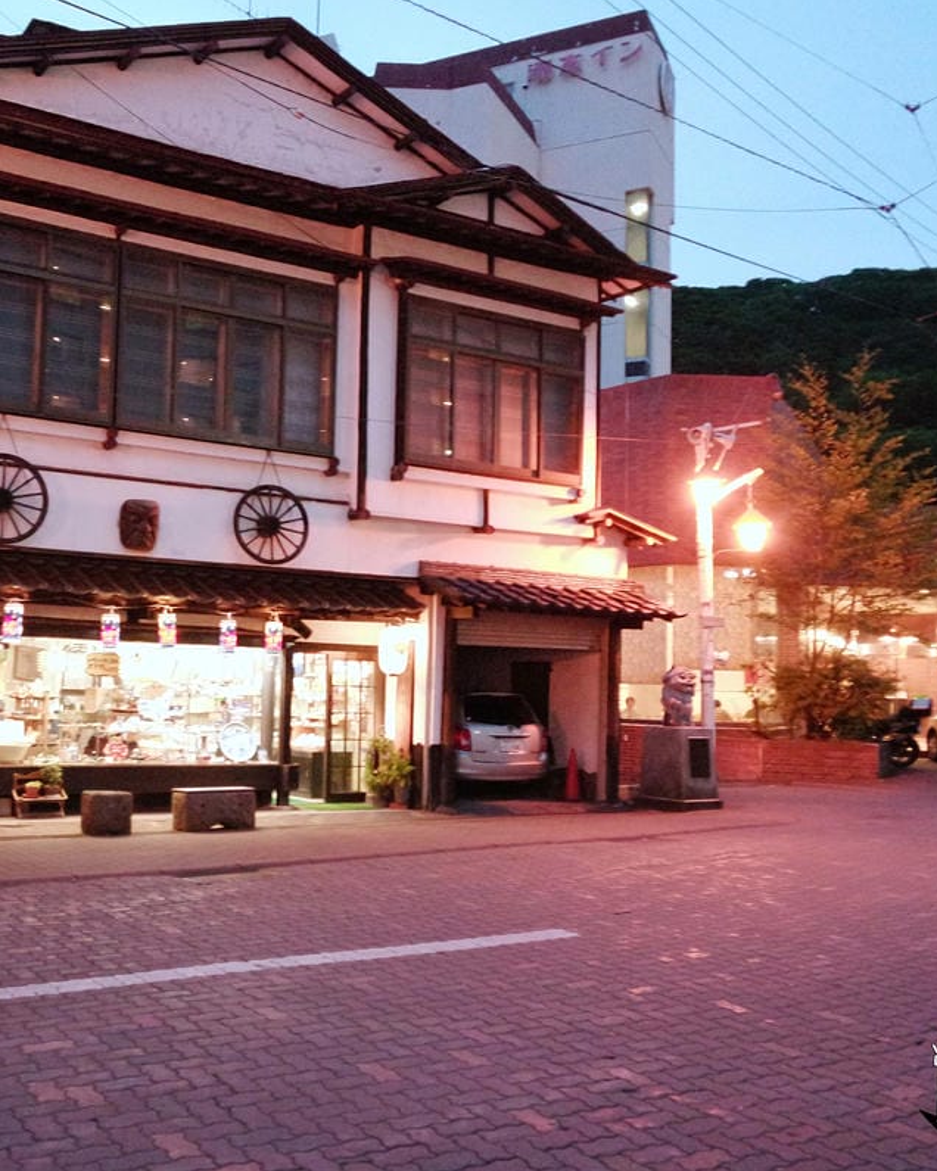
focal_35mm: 34
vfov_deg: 52.8
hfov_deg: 42.7
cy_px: 583
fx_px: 1179
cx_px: 306
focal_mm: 9
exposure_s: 1/15
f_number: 3.5
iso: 3200
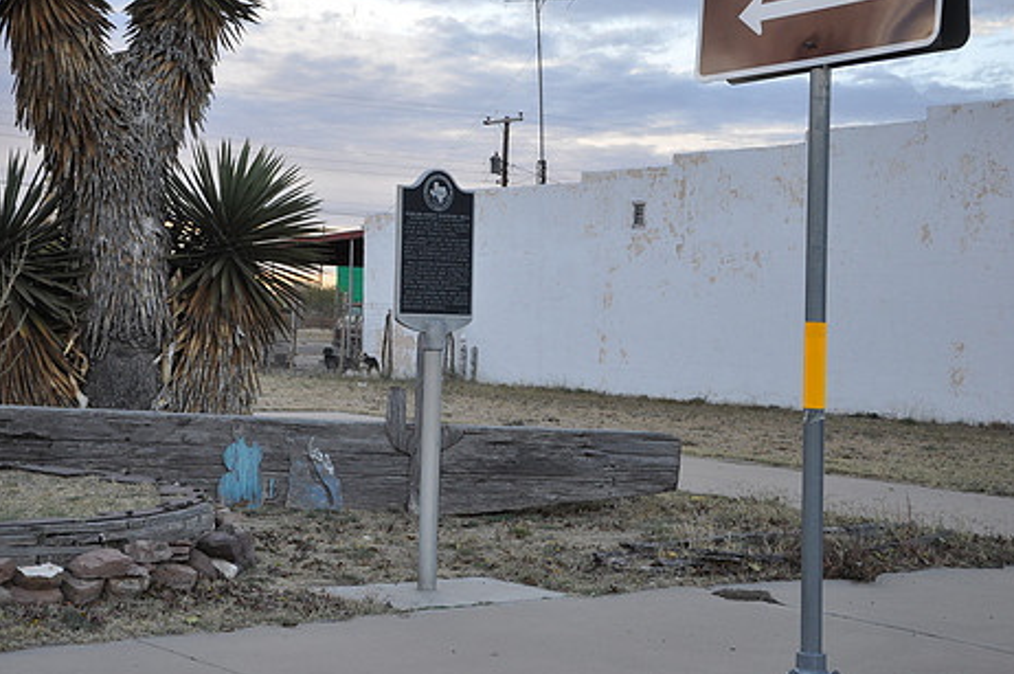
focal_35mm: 64
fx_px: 1801
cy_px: 287
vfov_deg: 21.2
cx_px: 441
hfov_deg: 31.4
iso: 400
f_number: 4.5
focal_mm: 34
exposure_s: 1/80
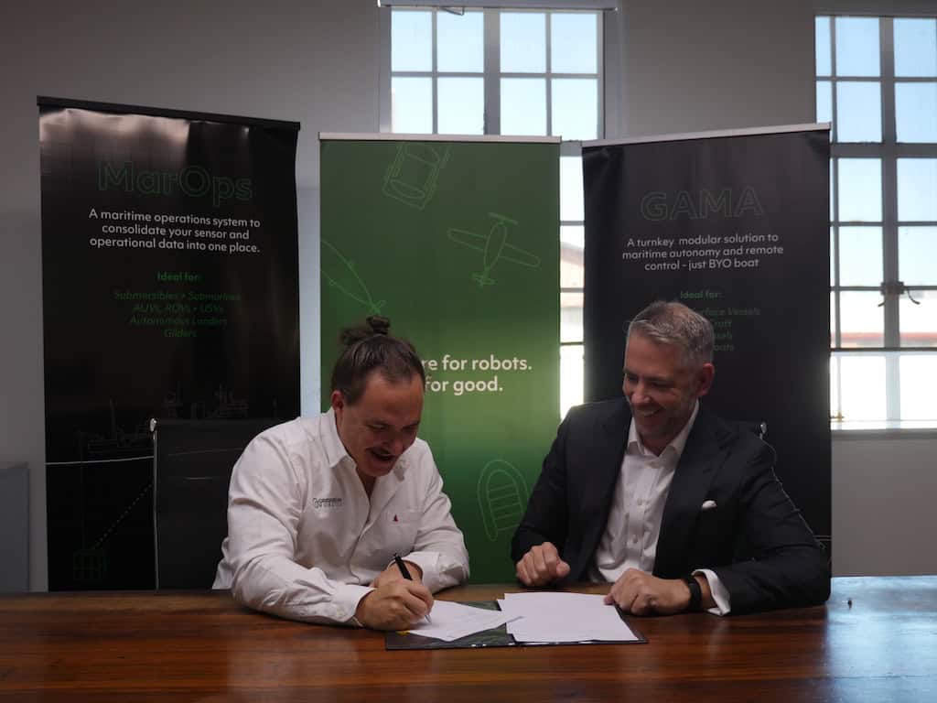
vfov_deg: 37.7
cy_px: 352
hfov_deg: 49.0
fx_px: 1029
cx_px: 468
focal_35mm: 38
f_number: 2.8
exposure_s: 1/60
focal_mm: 19
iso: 500
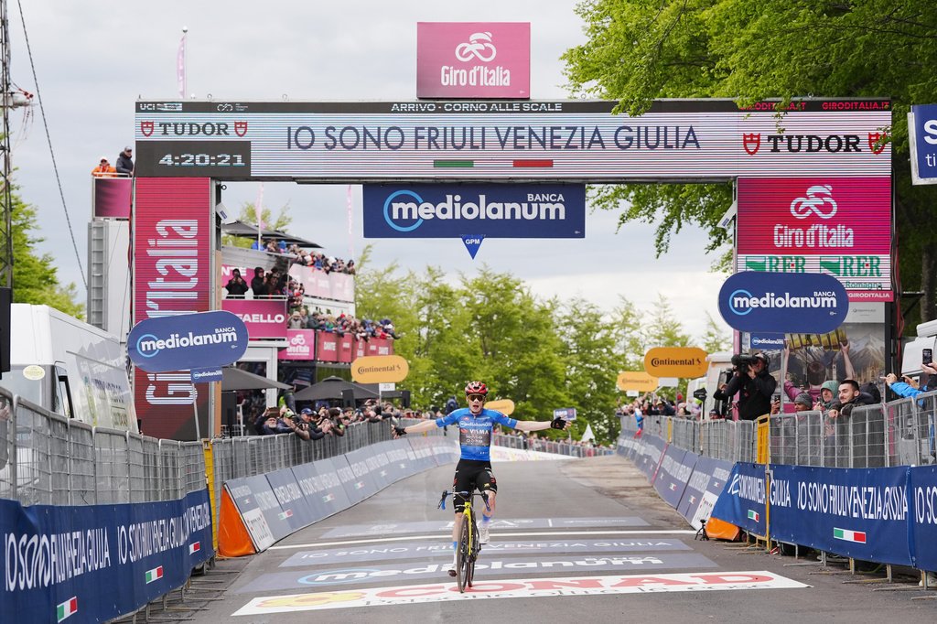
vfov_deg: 15.5
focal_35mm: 88
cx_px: 468
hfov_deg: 23.1
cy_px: 312
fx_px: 2290
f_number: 4
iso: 1250
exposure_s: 1/3200
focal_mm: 88
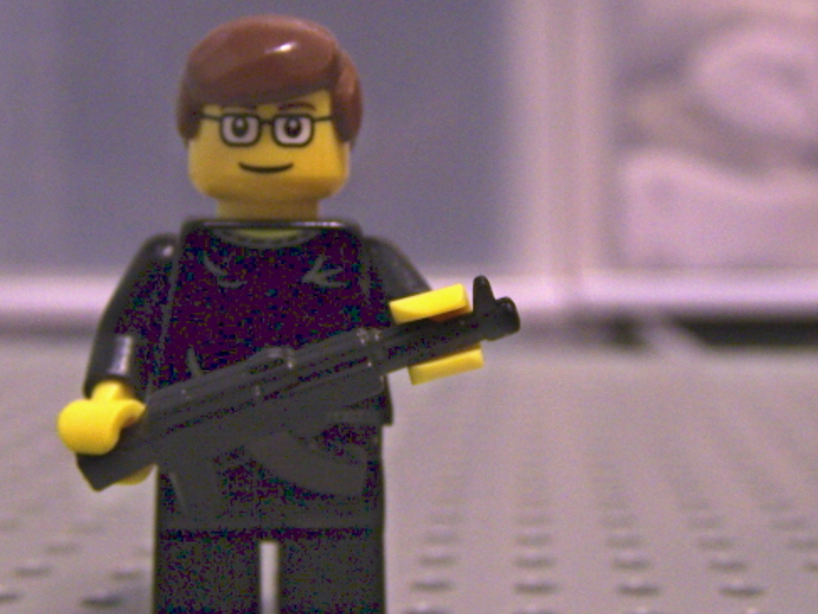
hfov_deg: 37.8
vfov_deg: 29.1
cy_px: 315
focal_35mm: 50
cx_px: 284
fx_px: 1182
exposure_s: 1/8
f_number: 2.8
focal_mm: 6.3
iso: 140
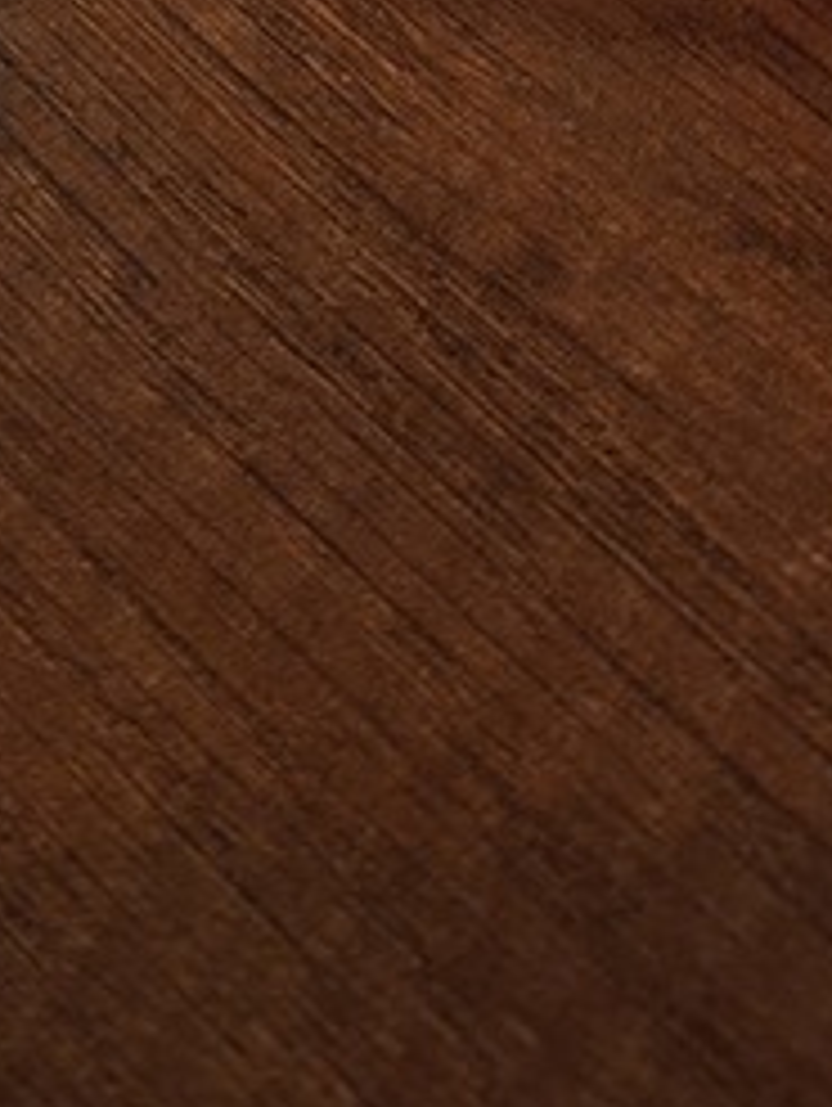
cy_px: -828
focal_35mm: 86
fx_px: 2751
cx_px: -247
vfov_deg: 18.4
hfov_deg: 16.3
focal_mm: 5.54
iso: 200
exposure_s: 1/33
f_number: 1.8
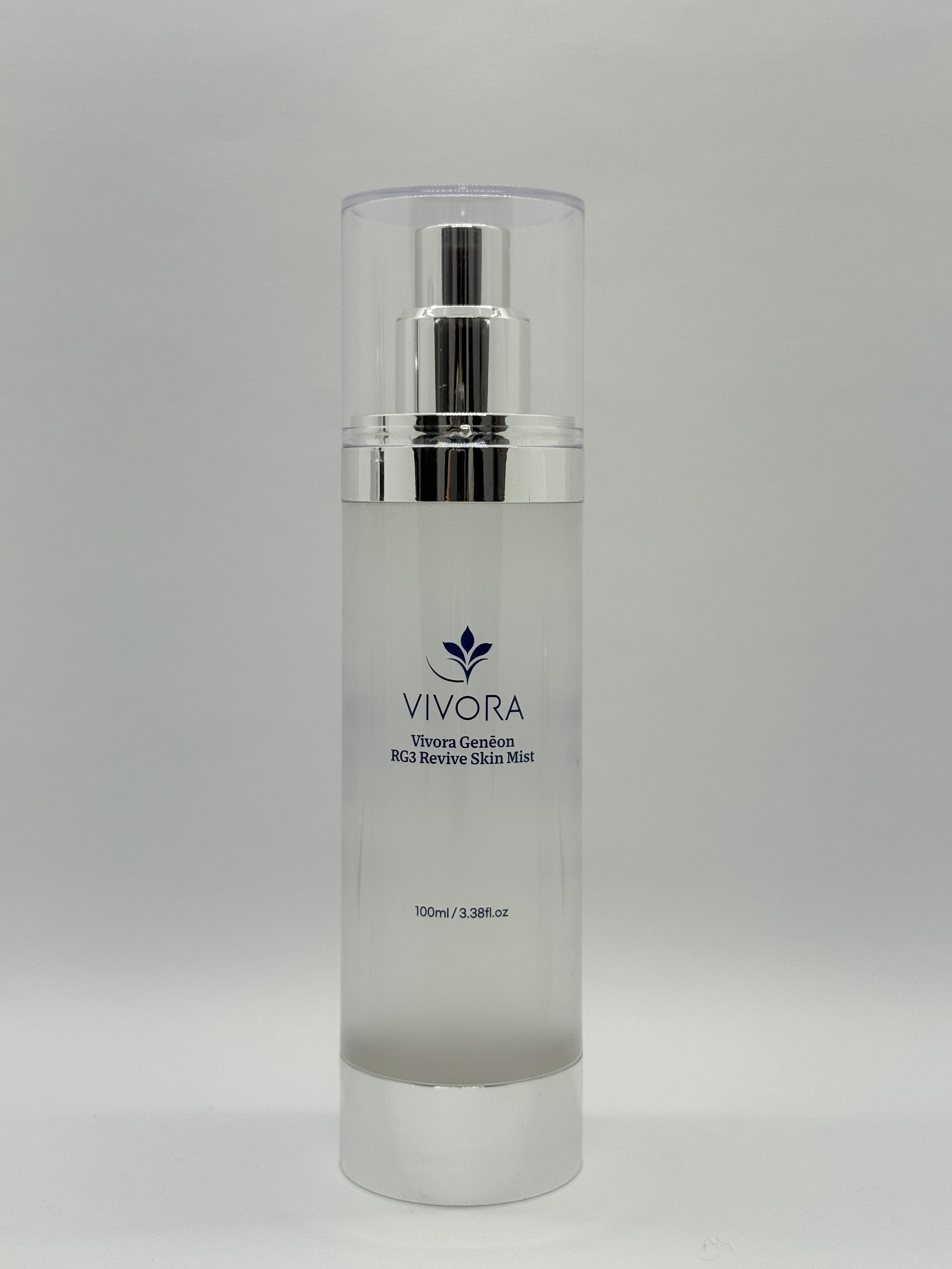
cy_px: 634
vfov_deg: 39.7
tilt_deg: -4.7
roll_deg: +0.1
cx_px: 476
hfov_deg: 30.3
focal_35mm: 48
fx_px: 1760
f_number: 1.78
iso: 64
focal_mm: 6.76
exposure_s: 1/345
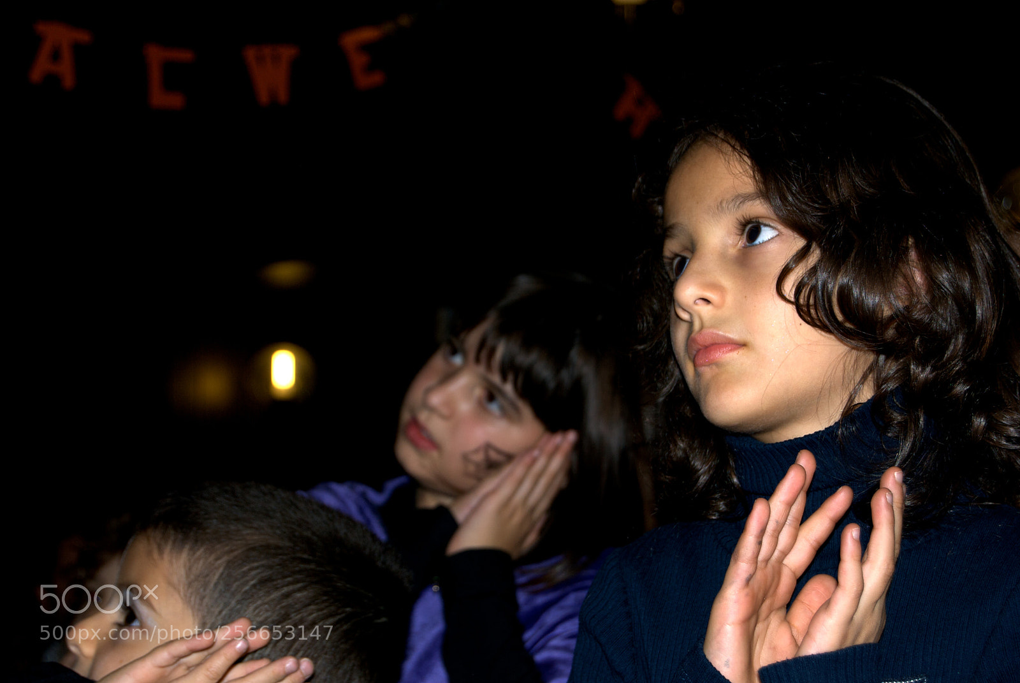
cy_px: 342
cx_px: 510
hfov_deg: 24.6
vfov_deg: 16.6
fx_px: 2340
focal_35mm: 82
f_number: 5.6
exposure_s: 1/160
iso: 100
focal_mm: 55
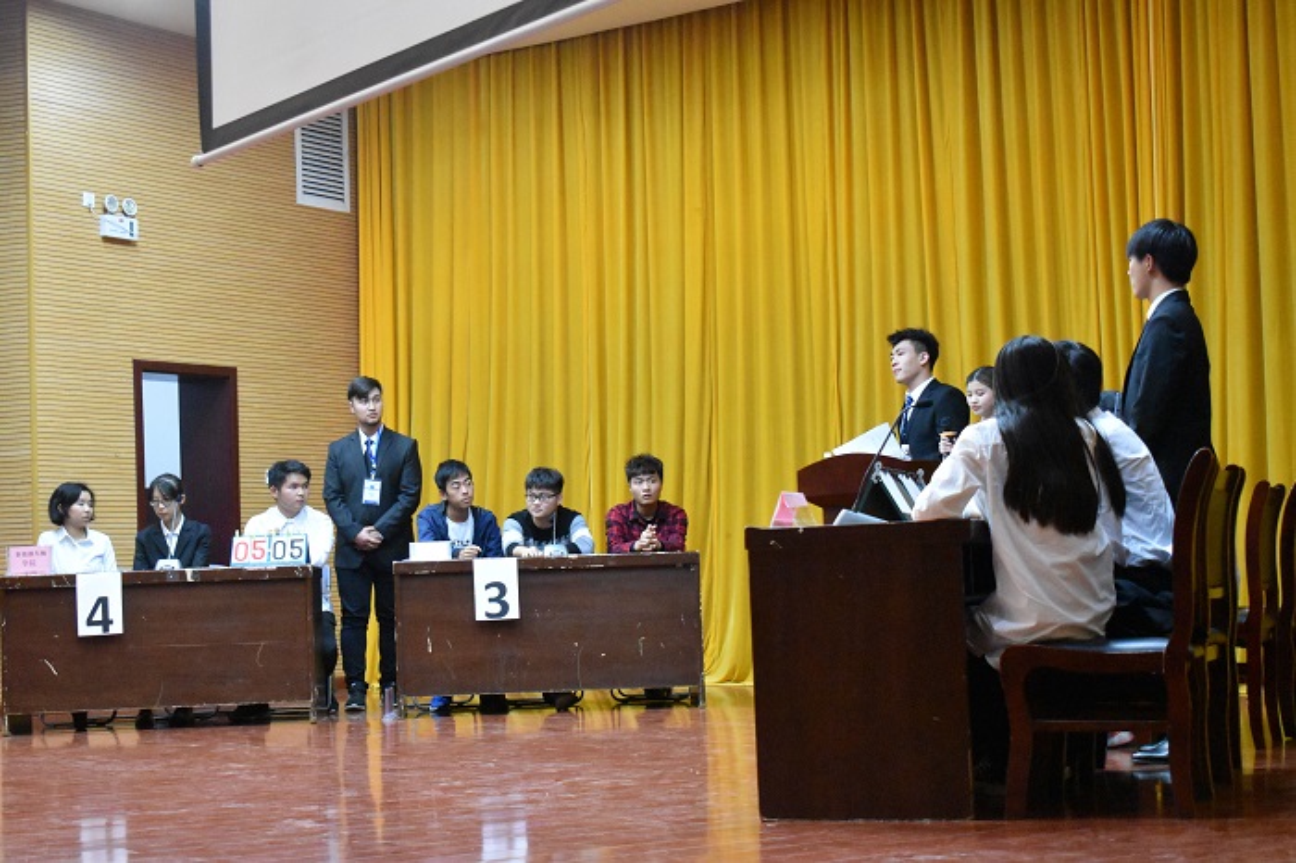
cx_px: 648
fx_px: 2267
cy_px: 432
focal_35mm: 63
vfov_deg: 21.5
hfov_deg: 31.9
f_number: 5
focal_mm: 42
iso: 8000
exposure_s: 1/125
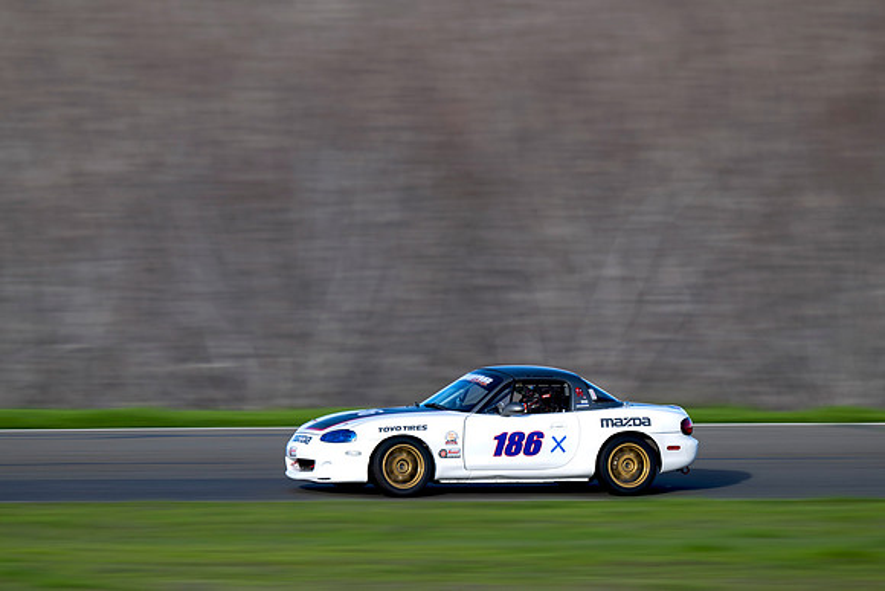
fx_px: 17212
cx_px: 442
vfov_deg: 2.0
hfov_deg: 2.9
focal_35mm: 700
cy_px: 296
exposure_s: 1/80
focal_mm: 700
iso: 64
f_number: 9
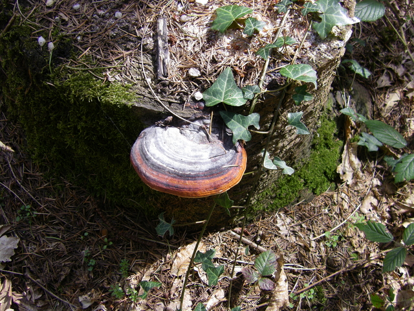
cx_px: 207
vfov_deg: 31.5
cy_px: 156
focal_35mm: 46
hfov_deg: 41.2
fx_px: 550
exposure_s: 1/125
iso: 64
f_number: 3.6
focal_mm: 7.6
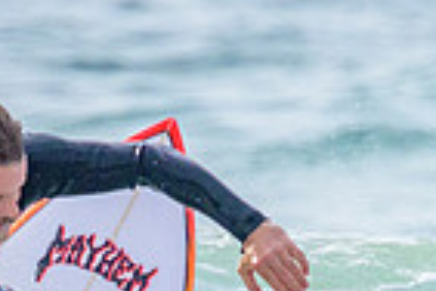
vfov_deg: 0.3
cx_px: 231
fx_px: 47629
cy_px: 547
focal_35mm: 3933
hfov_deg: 0.5
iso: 1600
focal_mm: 800
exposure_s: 1/2000
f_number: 11
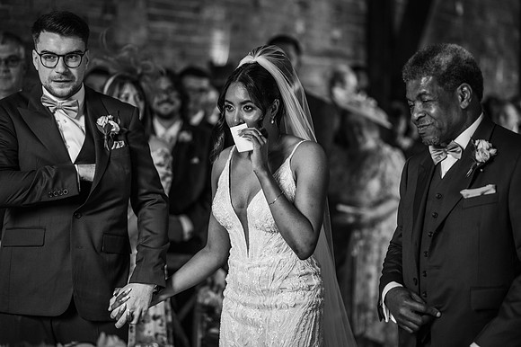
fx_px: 1229
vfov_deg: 16.1
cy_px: 174
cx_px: 260
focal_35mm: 85
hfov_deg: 23.9
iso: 450
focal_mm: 85
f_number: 1.8
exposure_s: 1/200
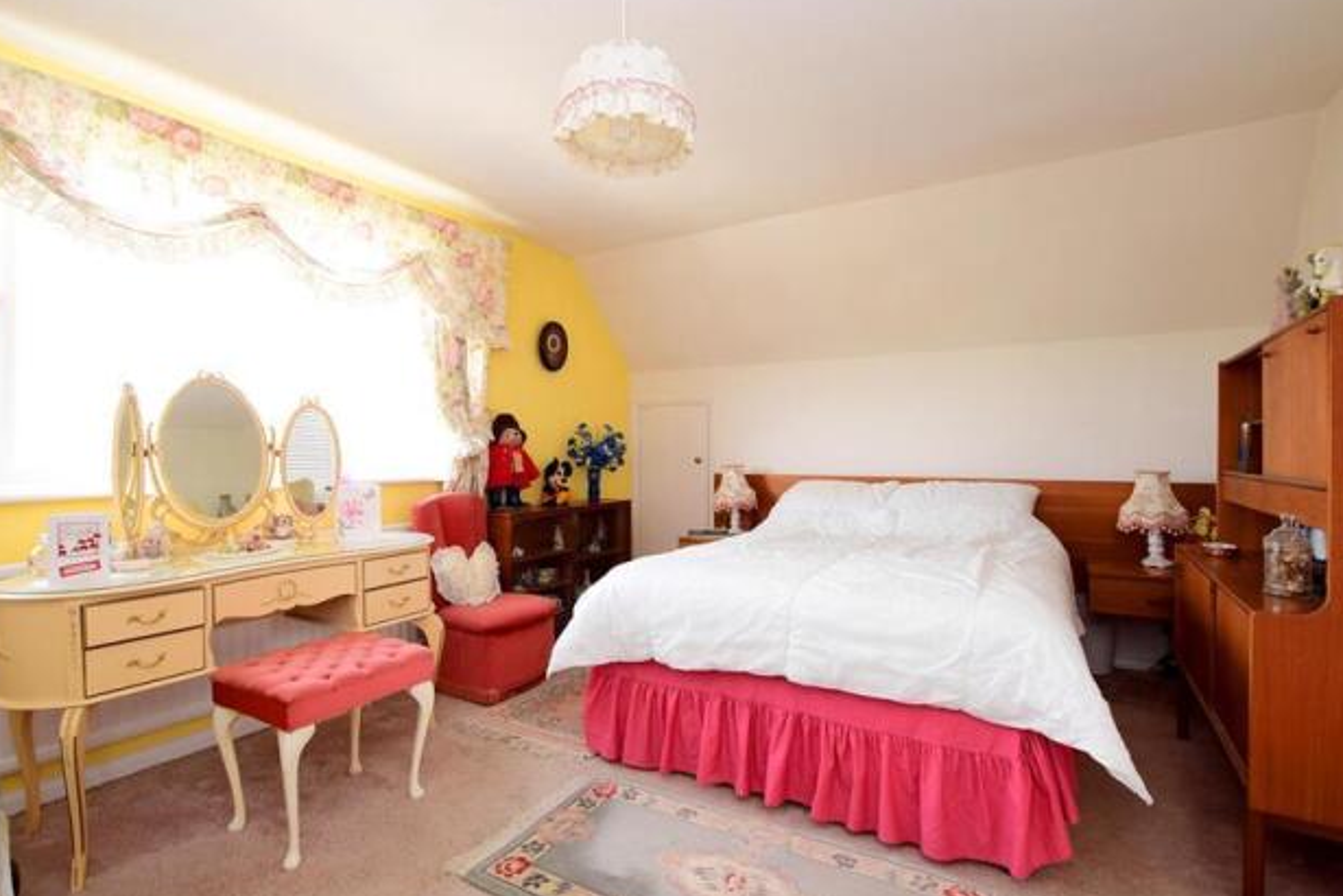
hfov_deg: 96.7
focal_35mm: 16
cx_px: 662
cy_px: 445
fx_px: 597
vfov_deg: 73.7
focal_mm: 10
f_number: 8
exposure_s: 1/60
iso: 400
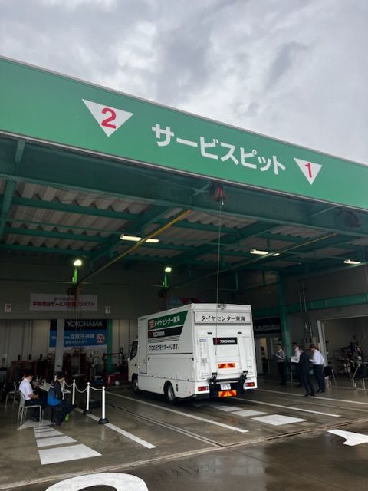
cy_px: 246
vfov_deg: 67.3
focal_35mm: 26
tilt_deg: +14.5
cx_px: 184
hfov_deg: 53.1
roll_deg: +2.9
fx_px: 369
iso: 50
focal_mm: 5.1
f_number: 1.6
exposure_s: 1/520
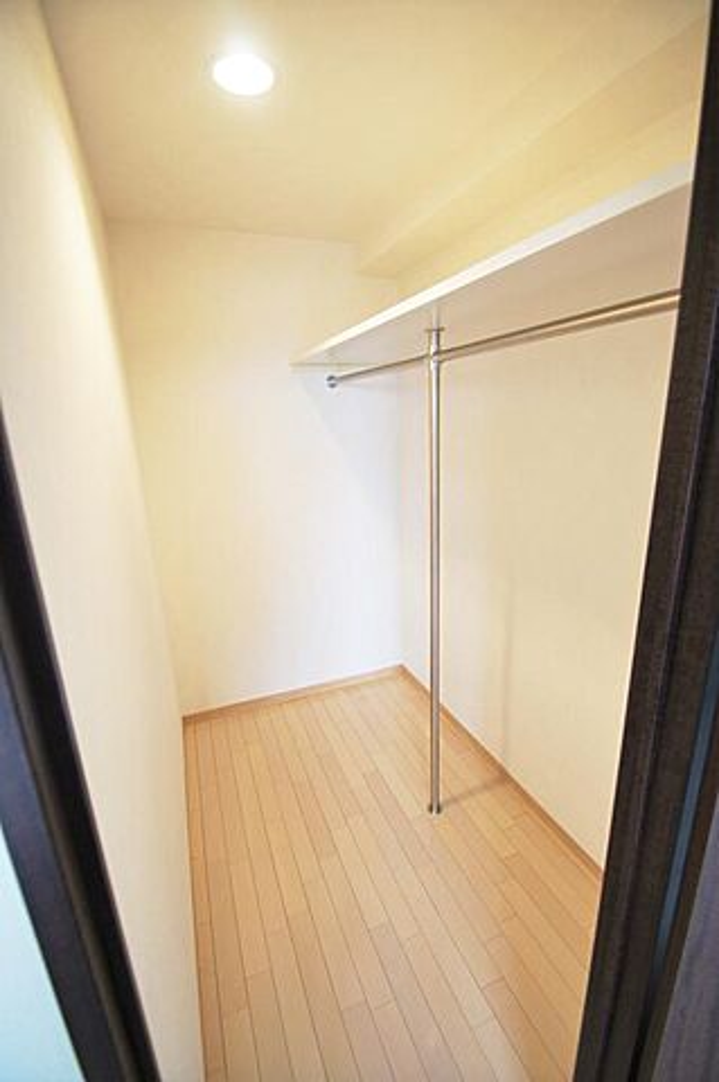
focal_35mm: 15
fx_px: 450
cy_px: 541
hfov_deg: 77.2
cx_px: 360
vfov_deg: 100.4
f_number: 3.5
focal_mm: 10
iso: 125
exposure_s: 1/30
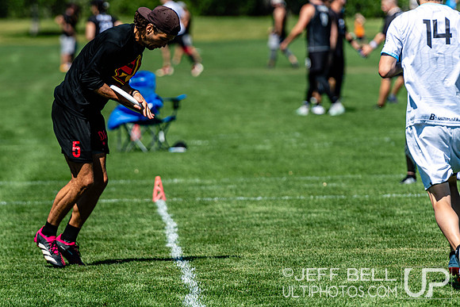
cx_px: 208
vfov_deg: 3.6
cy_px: 192
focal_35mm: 384
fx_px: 4911
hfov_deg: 5.4
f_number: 3.2
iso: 100
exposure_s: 1/2500
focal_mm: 200
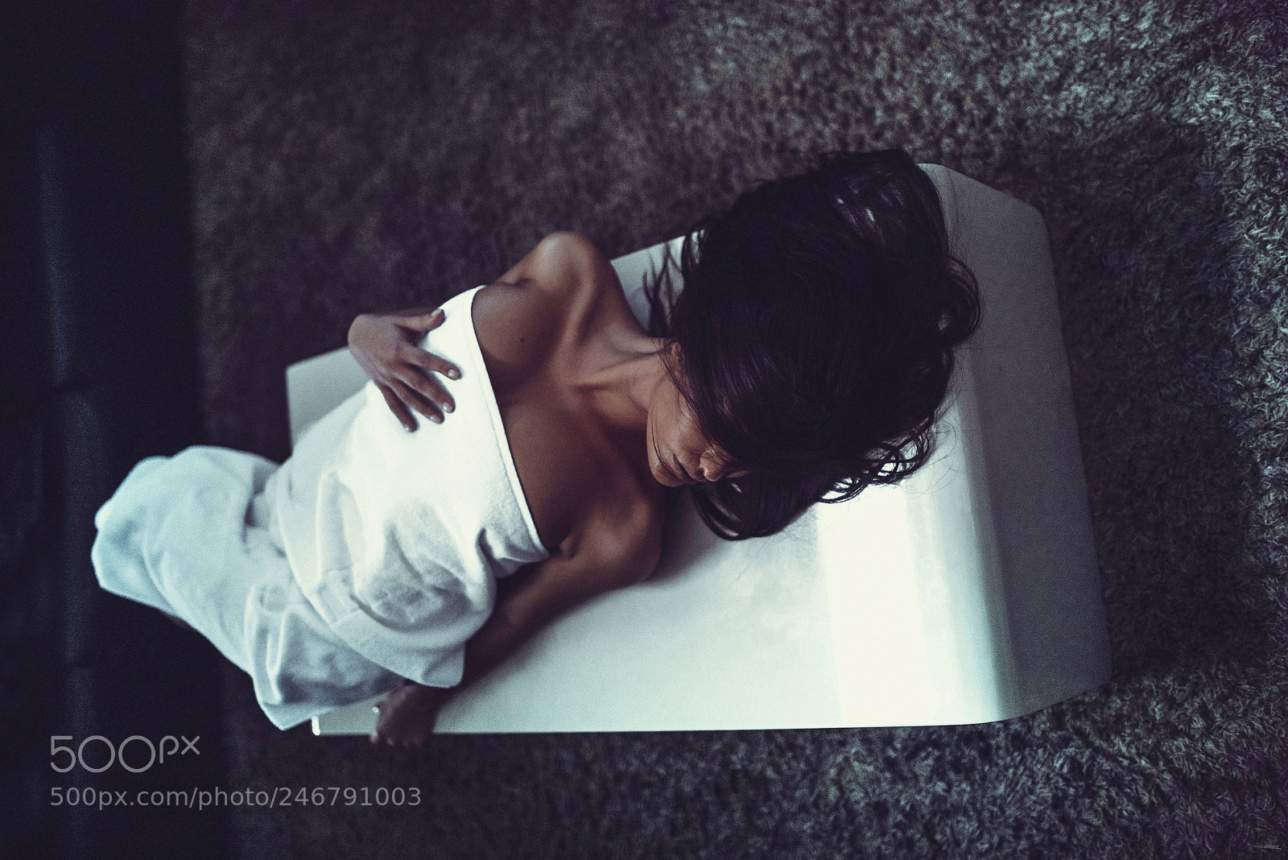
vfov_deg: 37.9
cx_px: 644
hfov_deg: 54.4
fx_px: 1253
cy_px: 430
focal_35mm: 35
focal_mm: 35
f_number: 1.4
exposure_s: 1/125
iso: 800
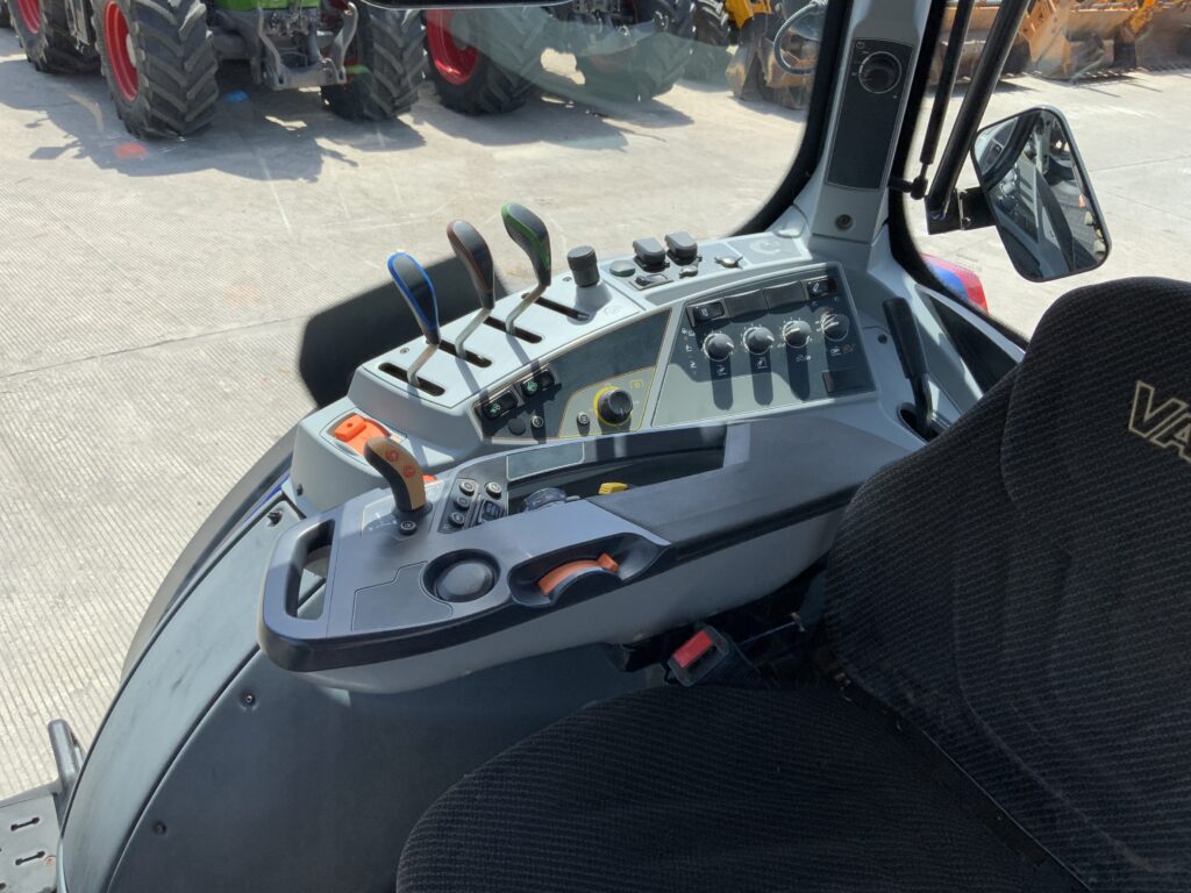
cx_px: 596
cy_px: 446
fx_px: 998
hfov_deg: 61.7
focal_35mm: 29
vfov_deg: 48.2
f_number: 1.8
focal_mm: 3
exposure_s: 1/504
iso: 16
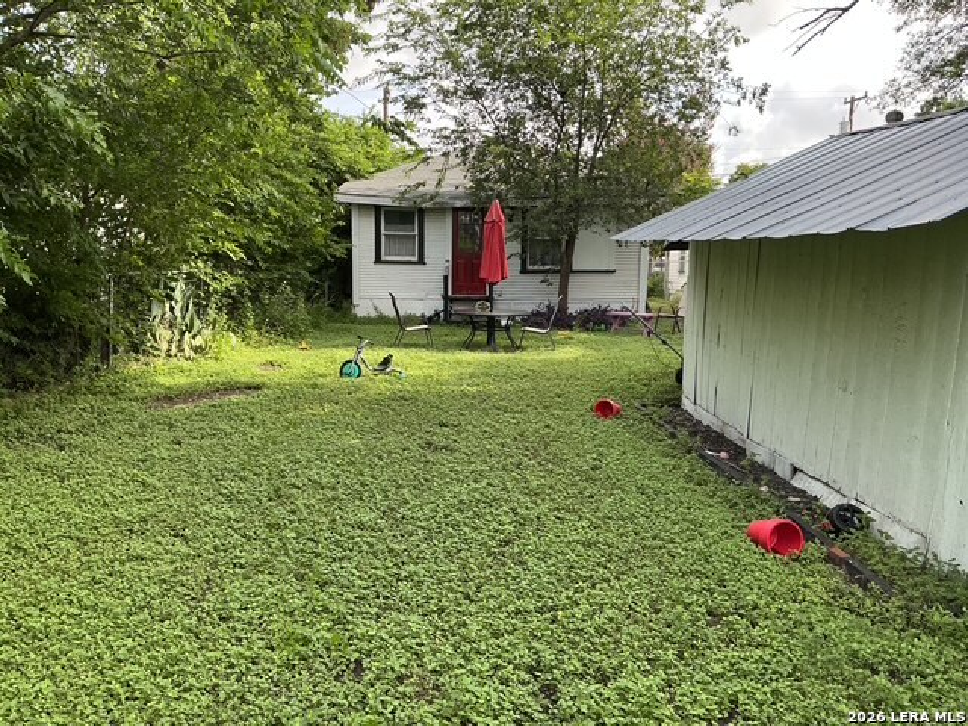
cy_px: 363
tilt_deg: -5.7
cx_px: 484
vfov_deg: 48.2
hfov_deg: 61.7
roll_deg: -1.1
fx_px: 811
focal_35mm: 29
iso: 25
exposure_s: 1/259
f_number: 1.8
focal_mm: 3
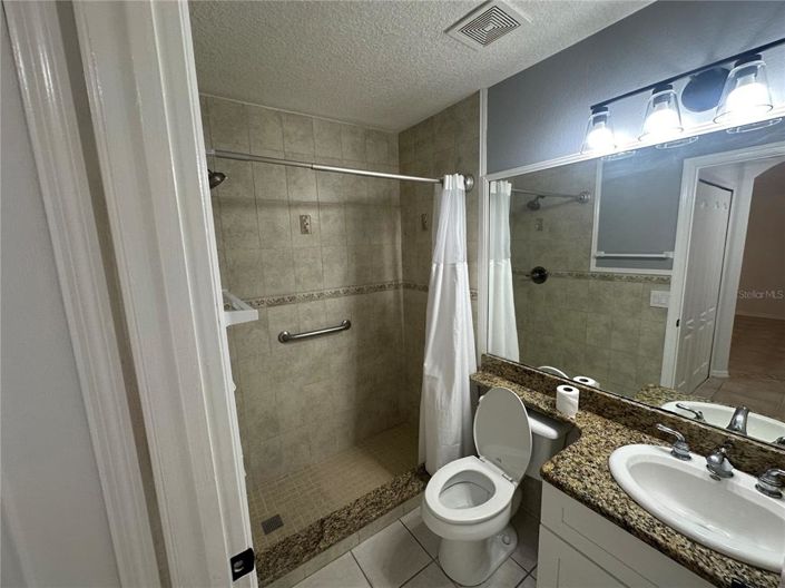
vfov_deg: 85.6
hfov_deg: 102.1
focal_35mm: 14
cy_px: 294
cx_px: 392
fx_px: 317
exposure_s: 1/120
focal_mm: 2.22
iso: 125
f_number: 2.2
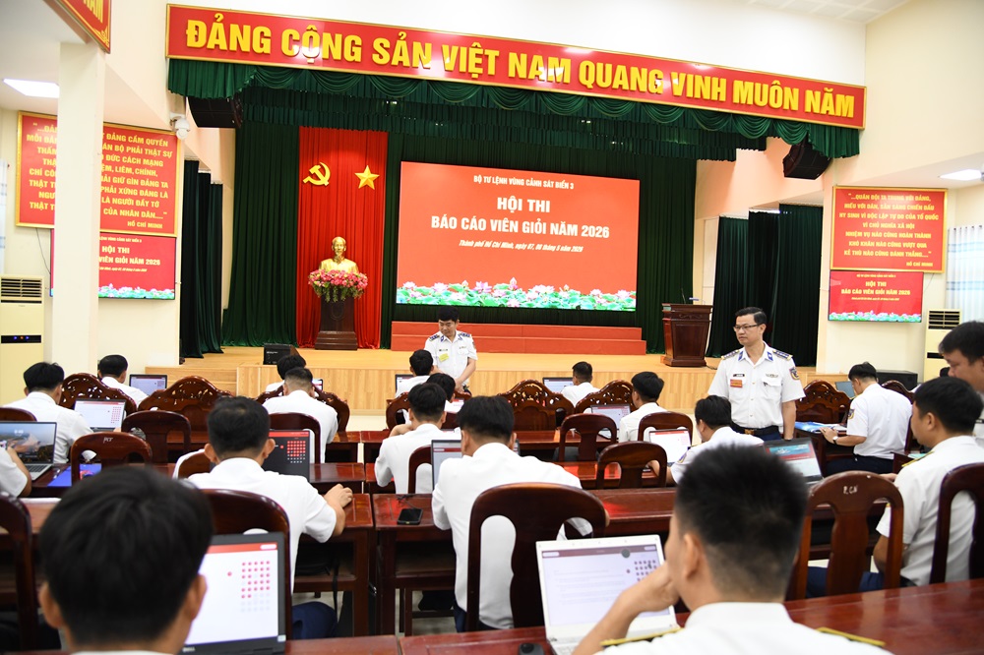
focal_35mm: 24
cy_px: 328
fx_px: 656
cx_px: 492
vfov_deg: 53.1
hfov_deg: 73.8
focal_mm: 24
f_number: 4
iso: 1250
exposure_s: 1/125
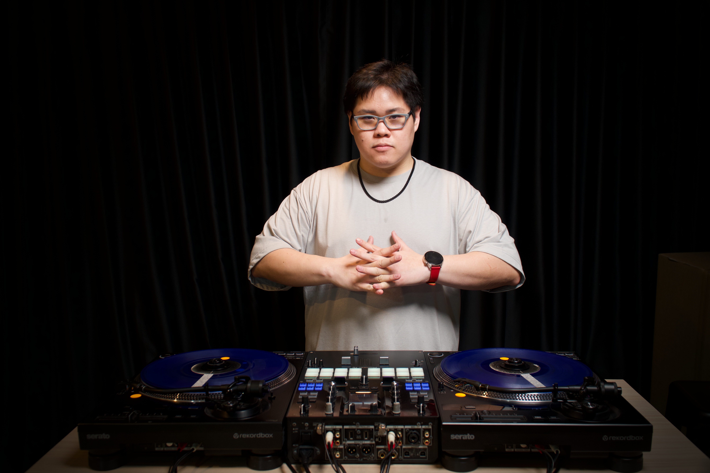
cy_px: 236
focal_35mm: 32
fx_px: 621
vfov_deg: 41.7
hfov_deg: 59.5
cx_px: 355
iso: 200
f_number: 4
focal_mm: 21
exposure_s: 1/25
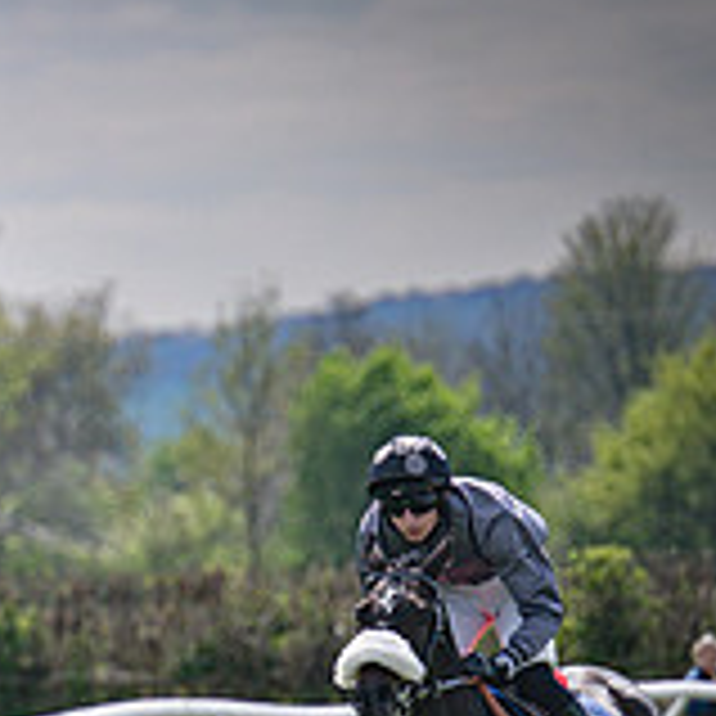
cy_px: 830
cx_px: -802
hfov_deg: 2.2
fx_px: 18487
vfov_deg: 2.2
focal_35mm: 790
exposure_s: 1/2500
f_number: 4
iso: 200
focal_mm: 190
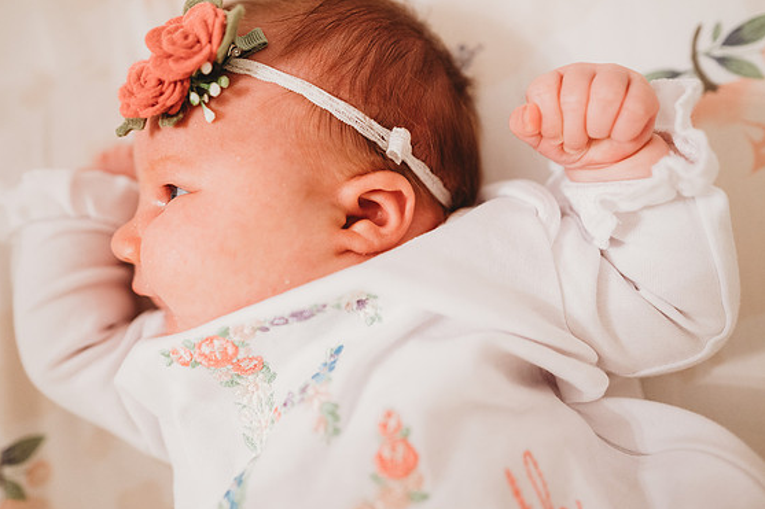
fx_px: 531
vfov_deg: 51.3
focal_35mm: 25
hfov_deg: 71.5
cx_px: 369
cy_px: 252
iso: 1600
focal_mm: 24
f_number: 2.2
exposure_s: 1/125
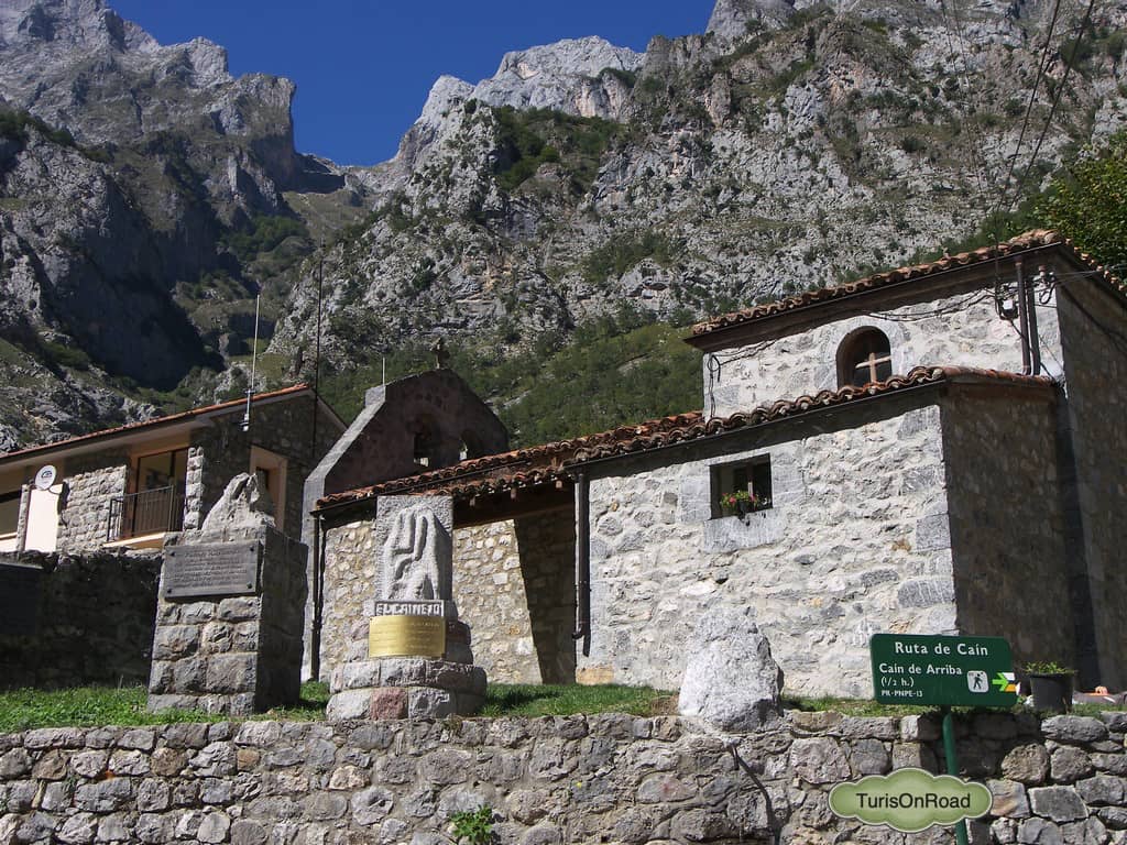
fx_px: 1498
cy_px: 422
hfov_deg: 41.2
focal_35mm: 46
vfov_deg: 31.5
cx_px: 564
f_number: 3.6
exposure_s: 1/800
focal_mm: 9.6
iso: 50
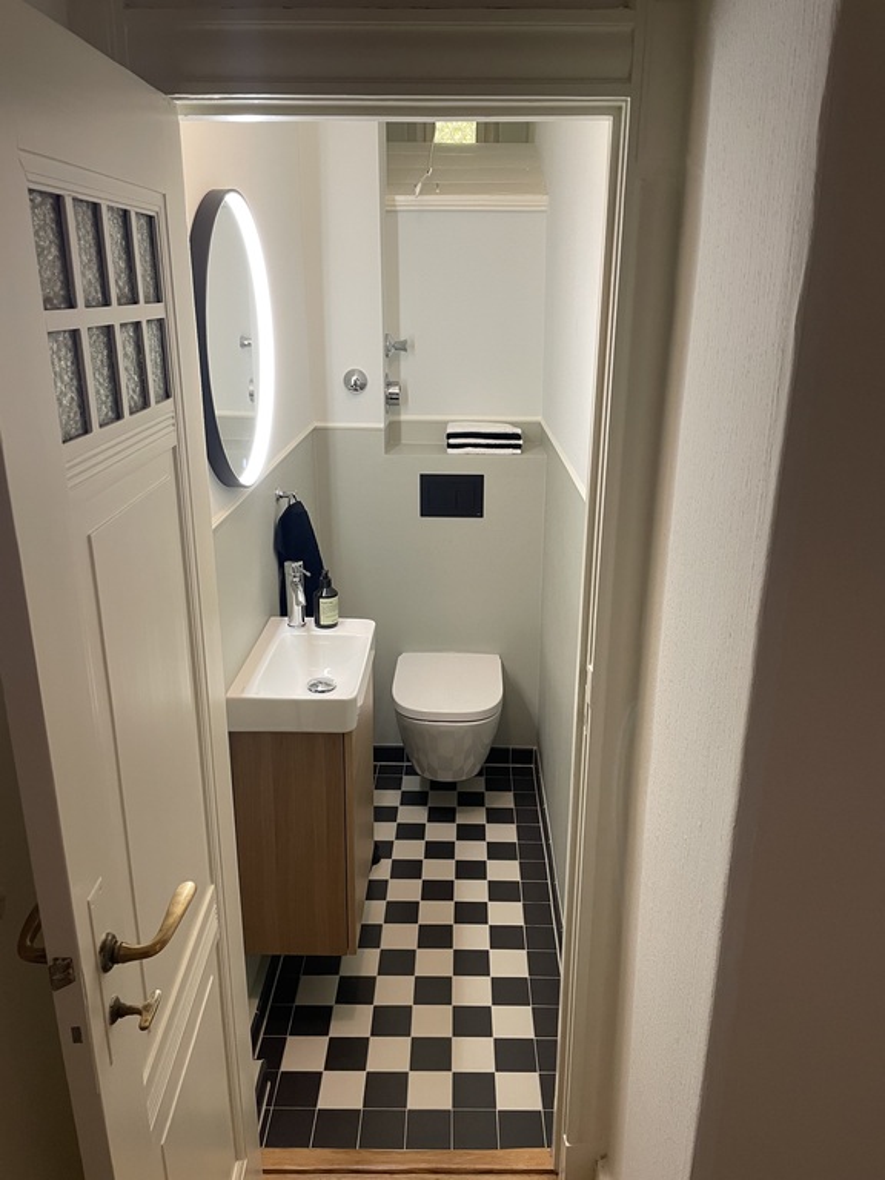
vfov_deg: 67.3
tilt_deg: -19.9
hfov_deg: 53.1
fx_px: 886
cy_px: 590
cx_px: 442
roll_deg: +0.5
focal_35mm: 26
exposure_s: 1/60
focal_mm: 4.2
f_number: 1.6
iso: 160
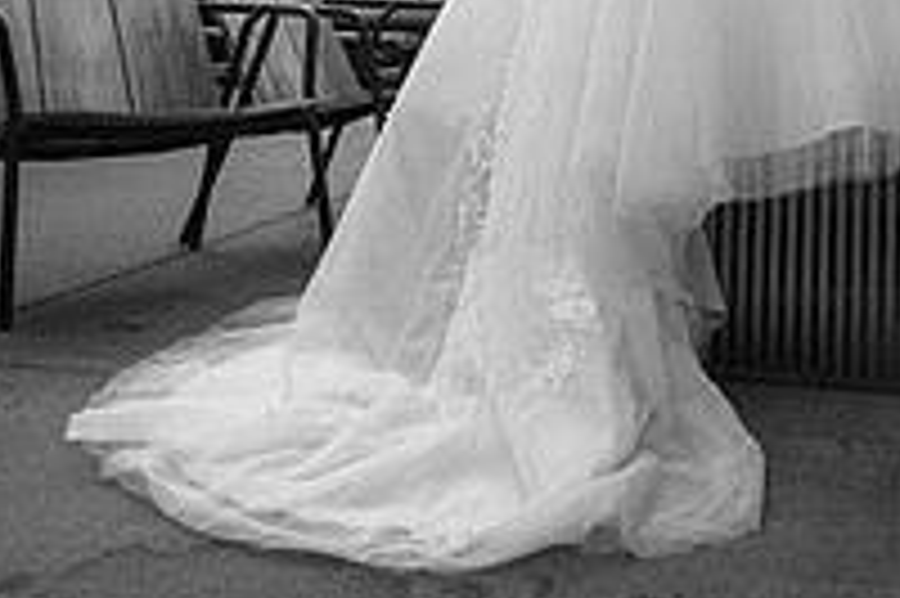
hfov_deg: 31.5
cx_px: 646
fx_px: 1574
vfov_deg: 18.9
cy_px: -301
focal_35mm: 63
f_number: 5
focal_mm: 28
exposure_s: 1/1250
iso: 400
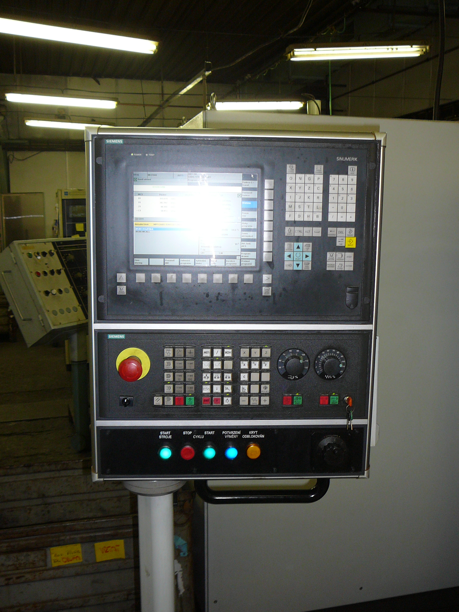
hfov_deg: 40.7
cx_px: 230
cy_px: 306
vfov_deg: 52.6
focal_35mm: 35
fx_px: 619
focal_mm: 5.2
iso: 100
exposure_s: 1/30
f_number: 2.8
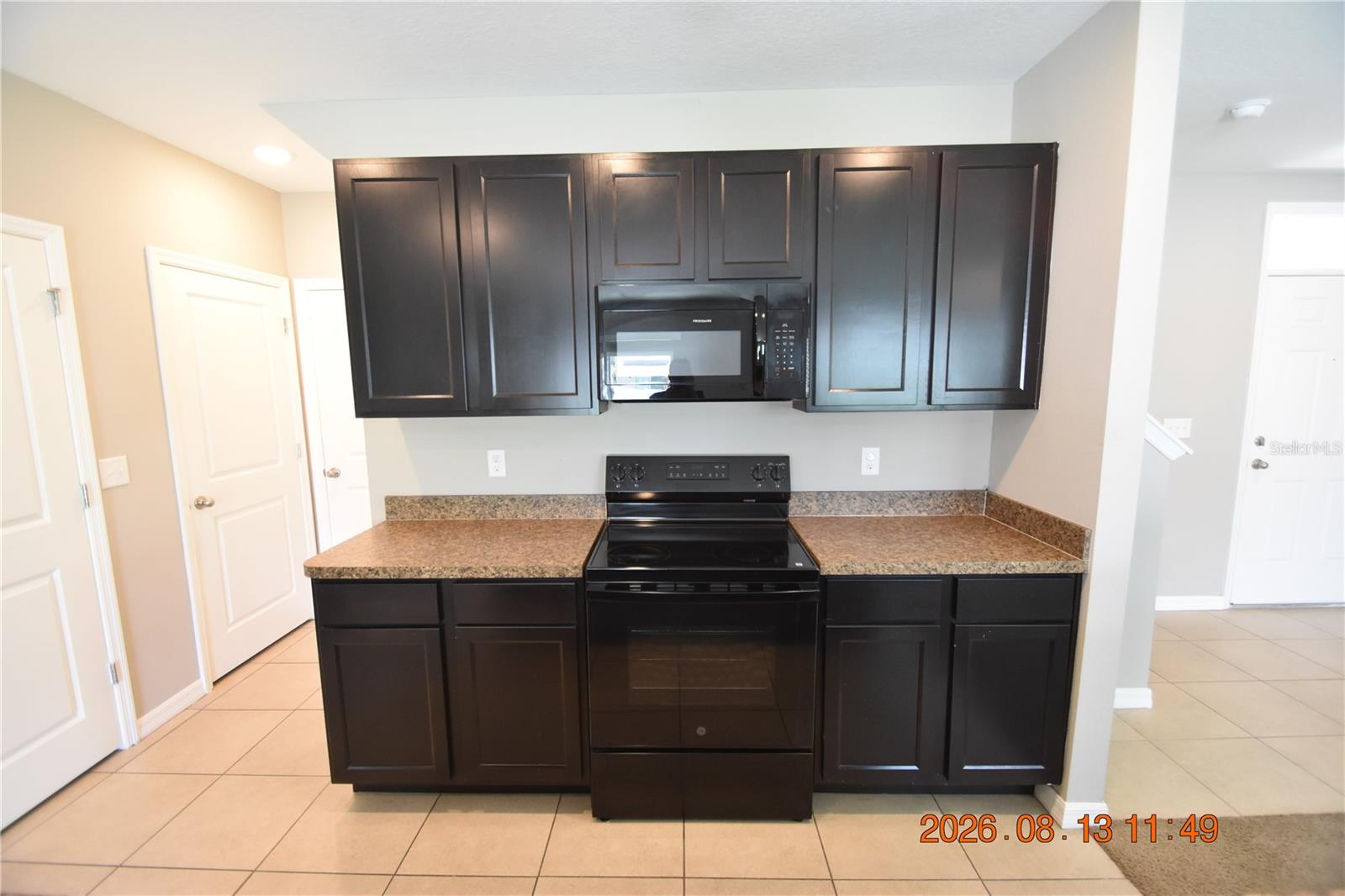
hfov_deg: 100.4
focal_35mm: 15
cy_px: 448
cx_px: 672
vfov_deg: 77.3
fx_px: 560
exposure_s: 1/60
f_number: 3.5
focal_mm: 10
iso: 1250
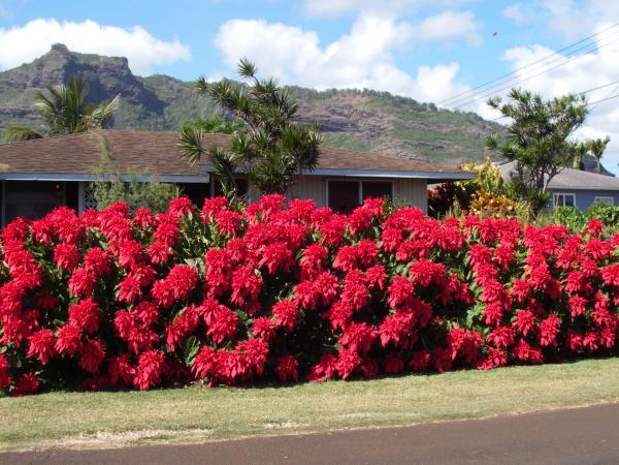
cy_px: 232
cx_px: 310
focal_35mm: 38
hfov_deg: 49.0
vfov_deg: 37.7
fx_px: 680
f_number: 6.6
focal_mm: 6.3
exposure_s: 1/250
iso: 100
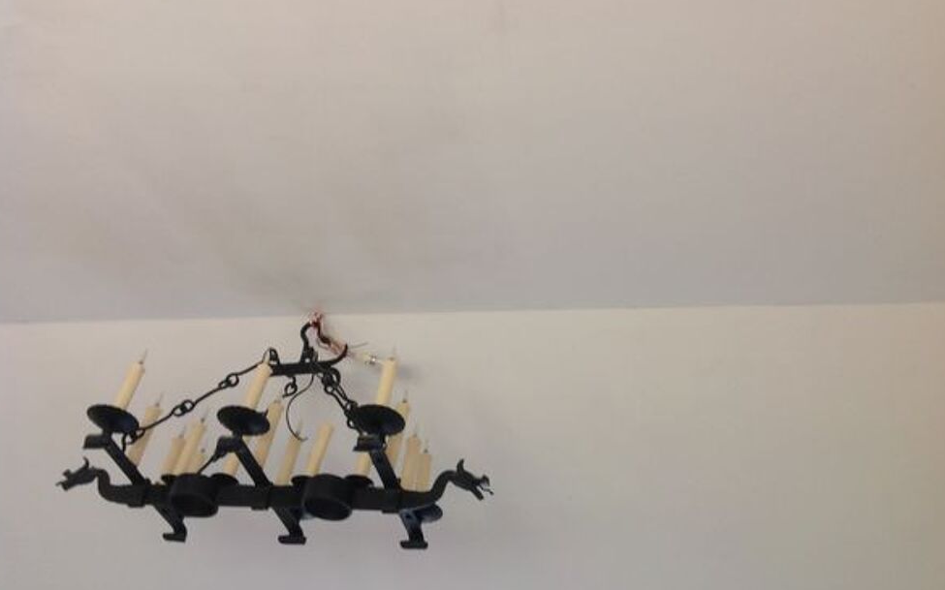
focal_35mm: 38
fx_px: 978
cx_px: 475
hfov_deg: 51.6
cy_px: 274
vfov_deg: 33.6
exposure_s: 1/15
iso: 64
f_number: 2.4
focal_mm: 4.28
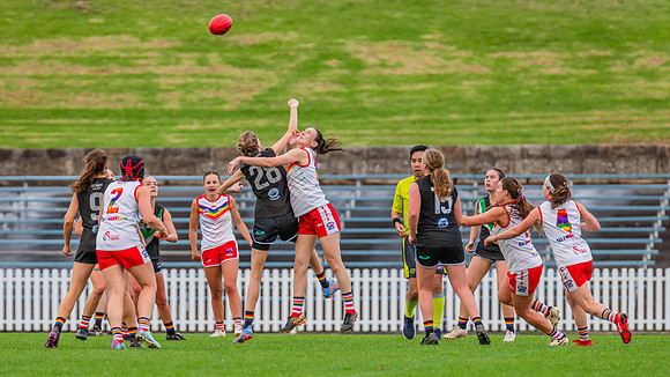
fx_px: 8961
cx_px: 314
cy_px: 251
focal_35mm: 505
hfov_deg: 4.3
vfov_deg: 2.4
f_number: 5.6
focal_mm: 420
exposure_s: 1/1000
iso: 800
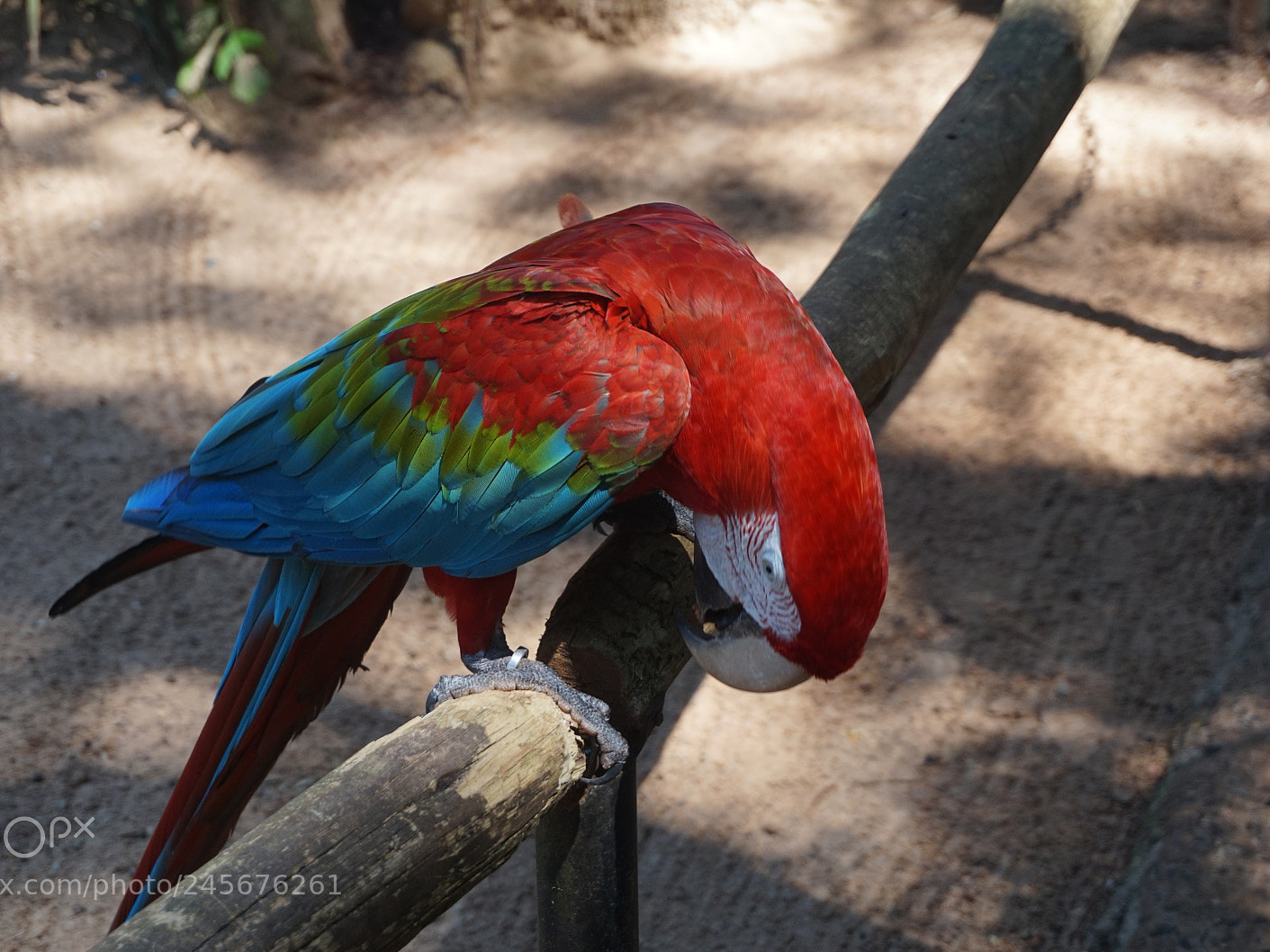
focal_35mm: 74
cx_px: 591
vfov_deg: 20.0
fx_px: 2698
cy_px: 476
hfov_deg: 26.5
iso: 250
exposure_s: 1/160
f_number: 5.6
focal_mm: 45
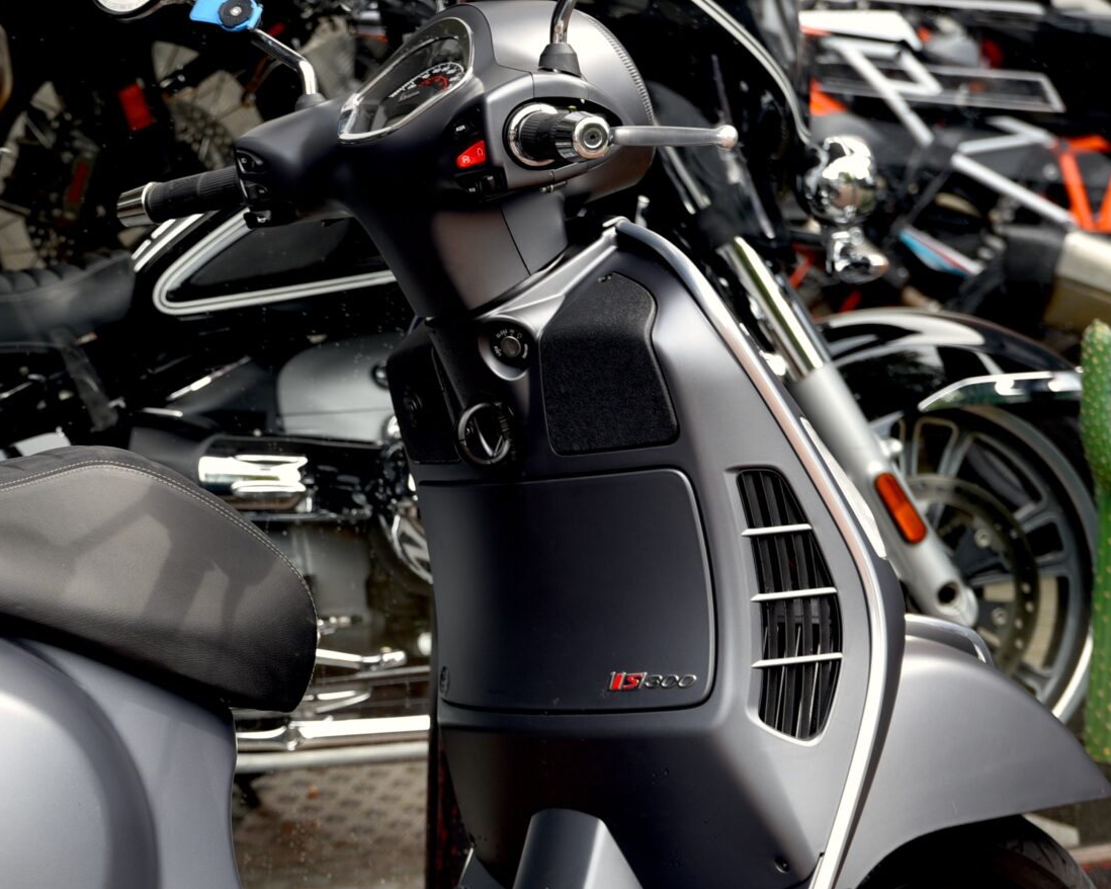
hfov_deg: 14.9
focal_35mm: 127
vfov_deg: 12.1
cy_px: 768
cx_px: 37
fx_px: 4175
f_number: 4.5
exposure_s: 1/80
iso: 100
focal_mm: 58
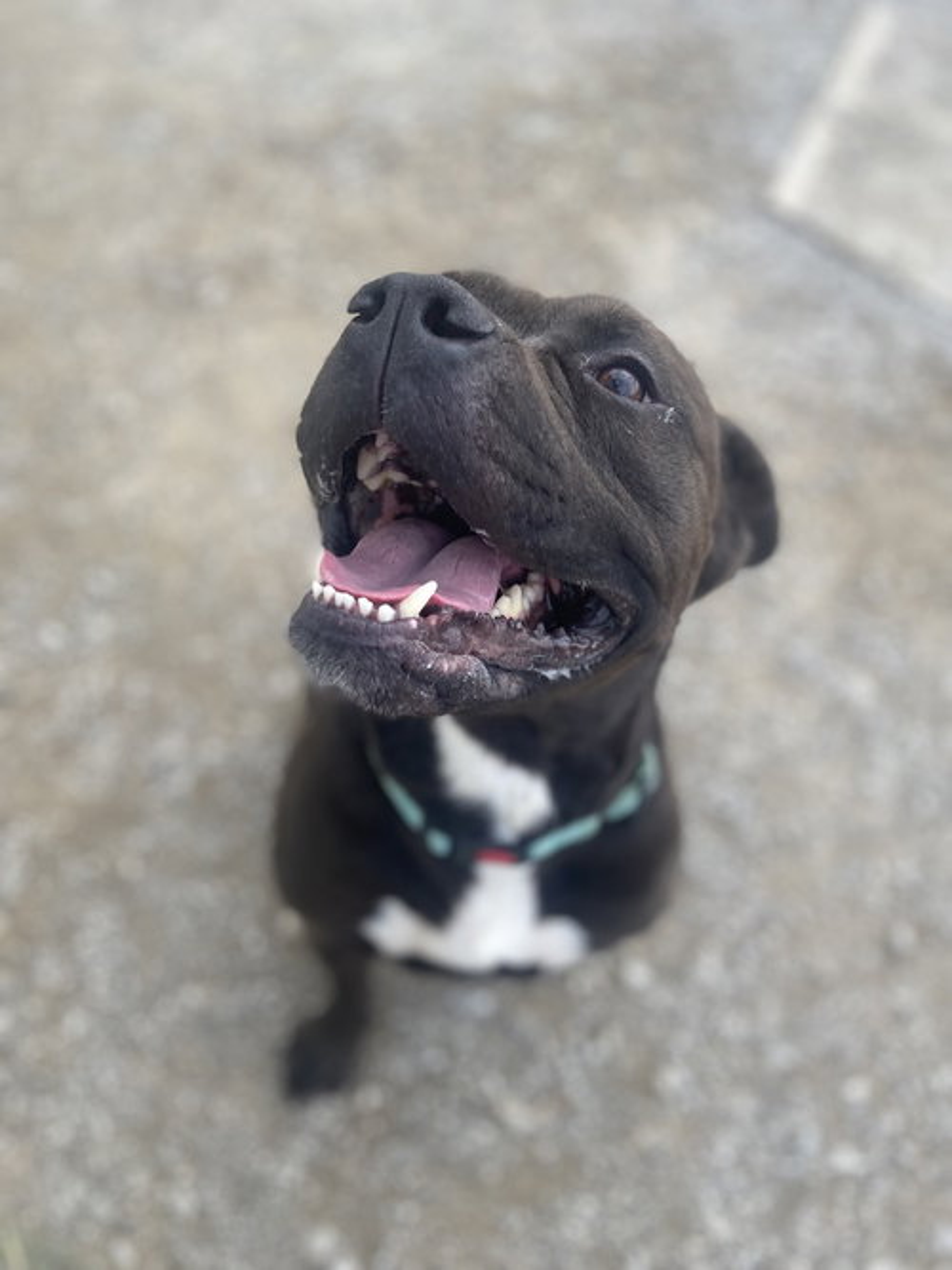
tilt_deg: -59.8
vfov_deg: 67.3
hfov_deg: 53.0
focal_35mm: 26
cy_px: 635
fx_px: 954
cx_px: 476
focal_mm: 4.25
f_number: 1.8
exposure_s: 1/467
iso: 32
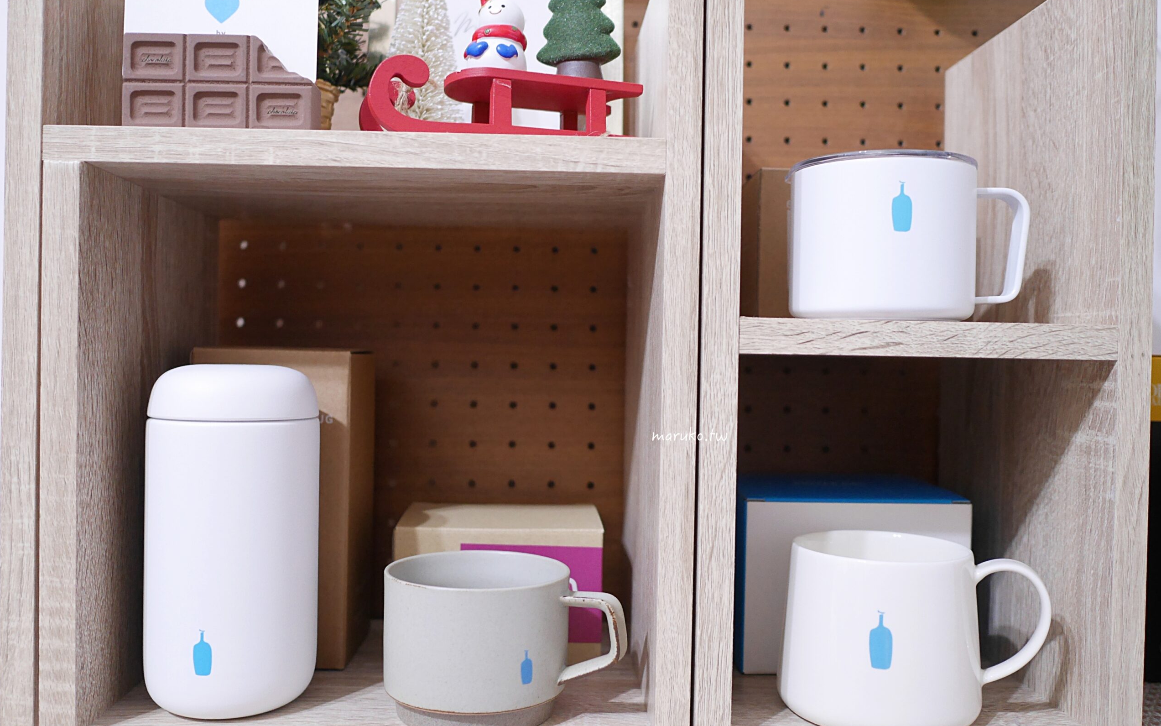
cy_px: 359
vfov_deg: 39.4
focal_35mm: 32
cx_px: 582
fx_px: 1013
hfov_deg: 59.7
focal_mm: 15
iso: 1000
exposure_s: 1/60
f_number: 1.8
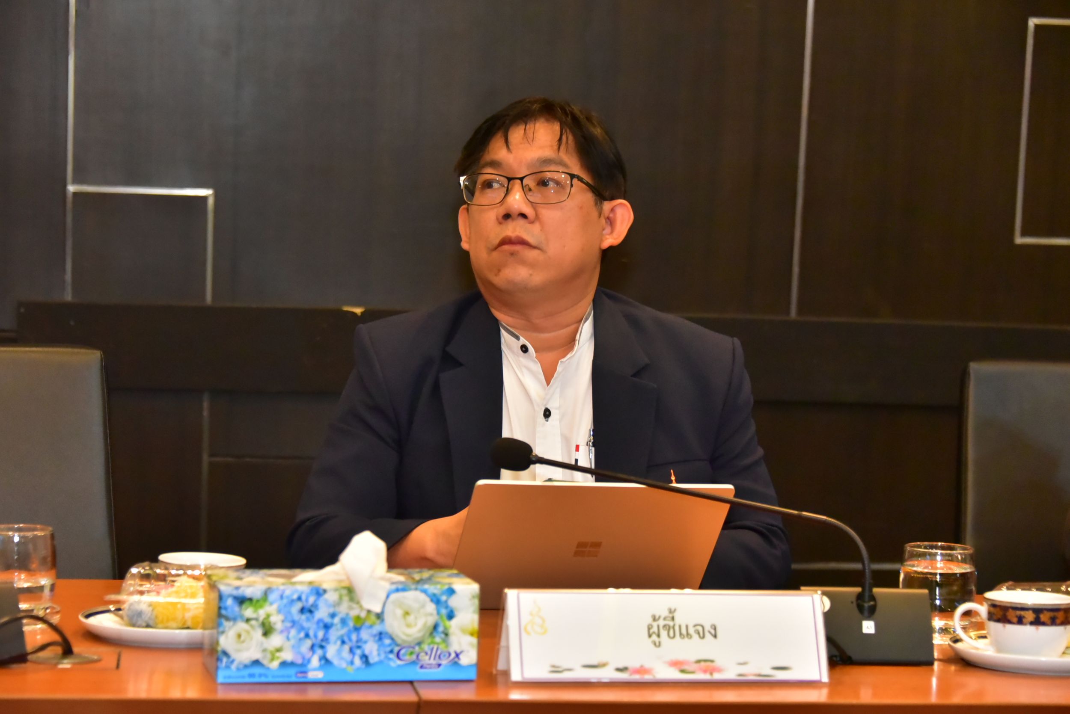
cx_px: 535
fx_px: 2676
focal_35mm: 90
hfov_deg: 22.6
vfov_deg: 15.2
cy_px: 357
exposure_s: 1/160
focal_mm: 90
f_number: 5.3
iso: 8000
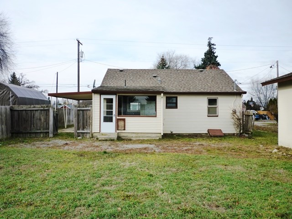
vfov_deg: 48.2
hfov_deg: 61.7
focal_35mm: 29
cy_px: 110
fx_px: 245
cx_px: 146
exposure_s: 1/400
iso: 125
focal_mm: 5.2
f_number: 3.3
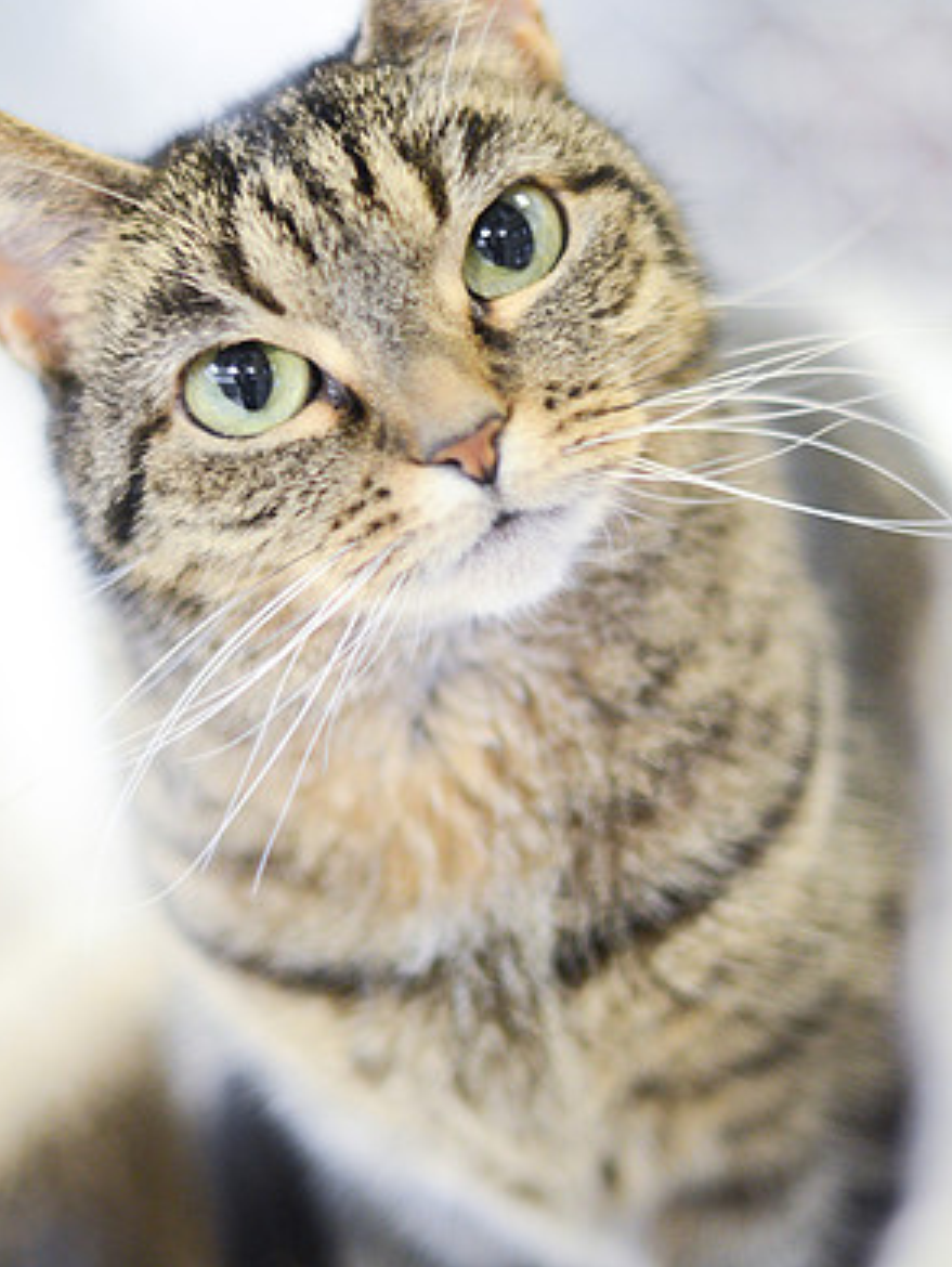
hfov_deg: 17.8
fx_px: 3040
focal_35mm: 83
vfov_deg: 23.5
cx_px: 474
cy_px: 676
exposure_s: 1/125
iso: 1600
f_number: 1.6
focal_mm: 50
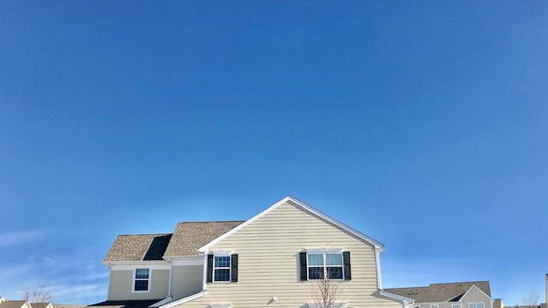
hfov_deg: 62.6
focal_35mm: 31
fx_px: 450
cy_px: 205
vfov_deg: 37.3
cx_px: 277
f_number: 1.8
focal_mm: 3.99
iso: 20
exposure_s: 1/2740
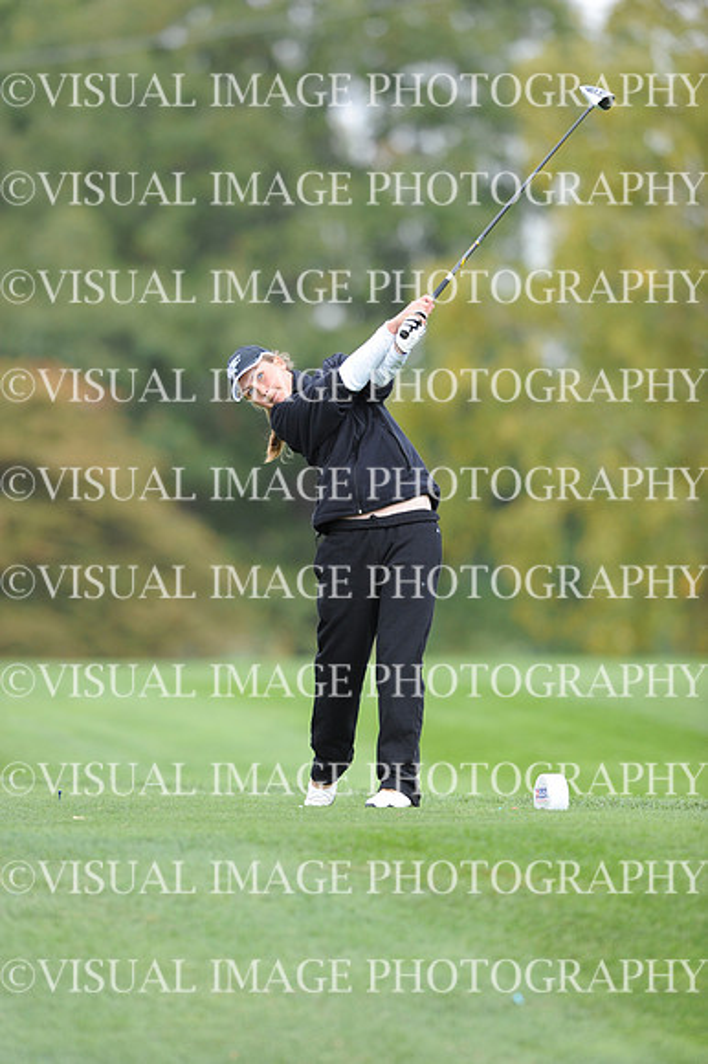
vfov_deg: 5.2
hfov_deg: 3.4
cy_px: 532
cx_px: 354
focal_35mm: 400
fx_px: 11813
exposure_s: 1/2000
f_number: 4
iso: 800
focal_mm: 400
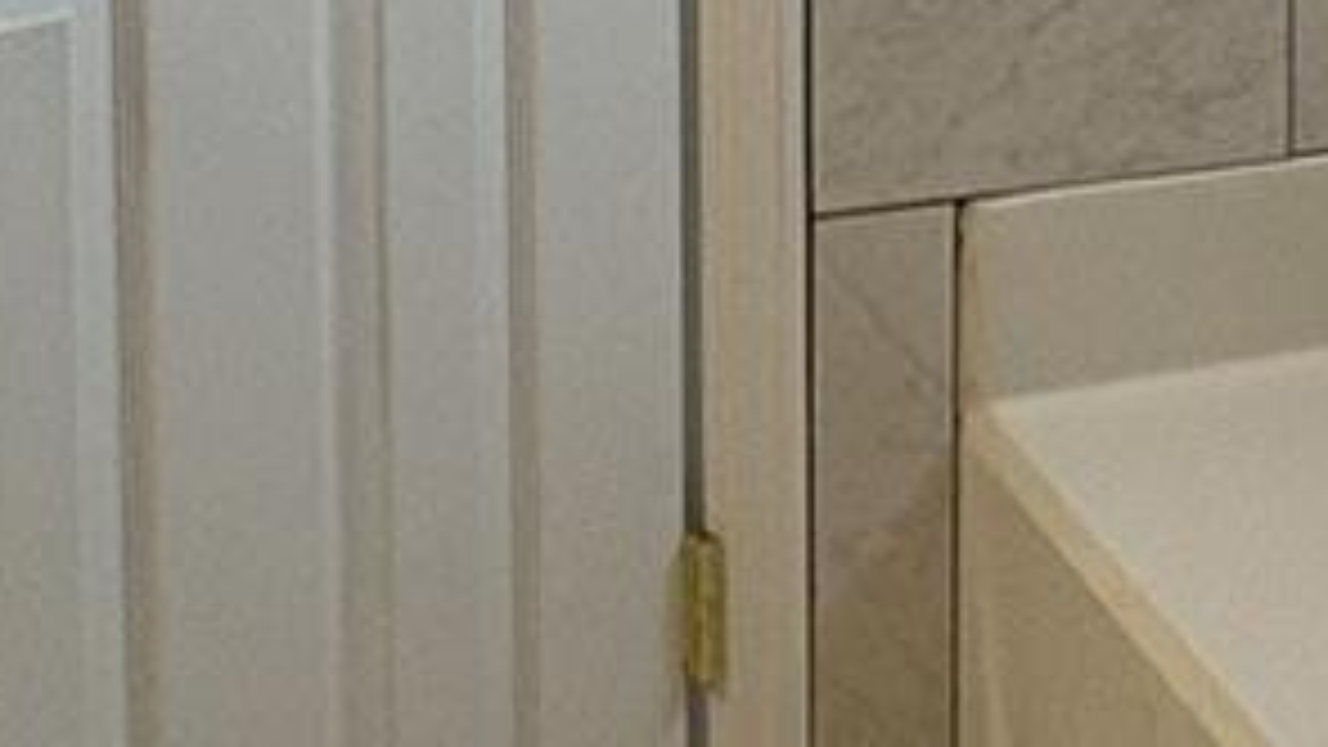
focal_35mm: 106
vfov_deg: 10.7
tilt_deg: -5.0
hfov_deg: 18.8
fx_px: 3733
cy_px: -621
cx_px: 1697
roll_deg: -0.3
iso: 160
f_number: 2.2
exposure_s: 1/120
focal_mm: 2.22
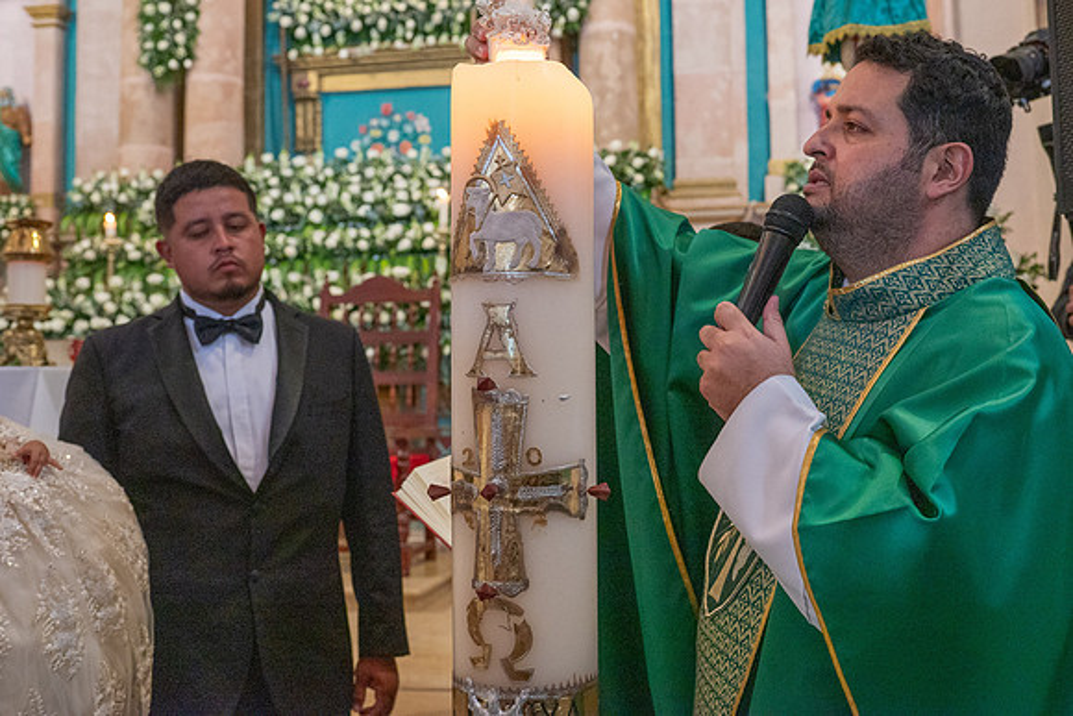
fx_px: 1181
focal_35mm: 40
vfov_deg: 33.7
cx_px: 607
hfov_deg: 48.7
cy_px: 311
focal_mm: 35
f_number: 5
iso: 2500
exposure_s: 1/100
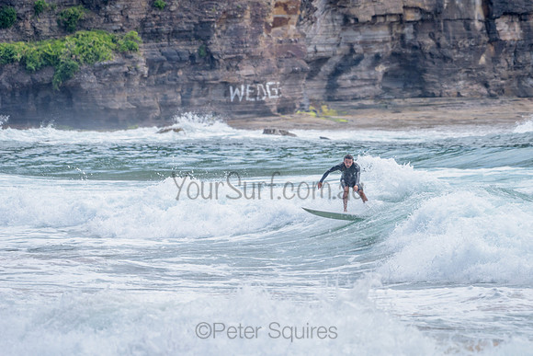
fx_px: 5447
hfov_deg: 5.6
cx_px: 327
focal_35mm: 368
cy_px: 168
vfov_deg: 3.7
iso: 280
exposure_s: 1/2000
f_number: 5.6
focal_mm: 300
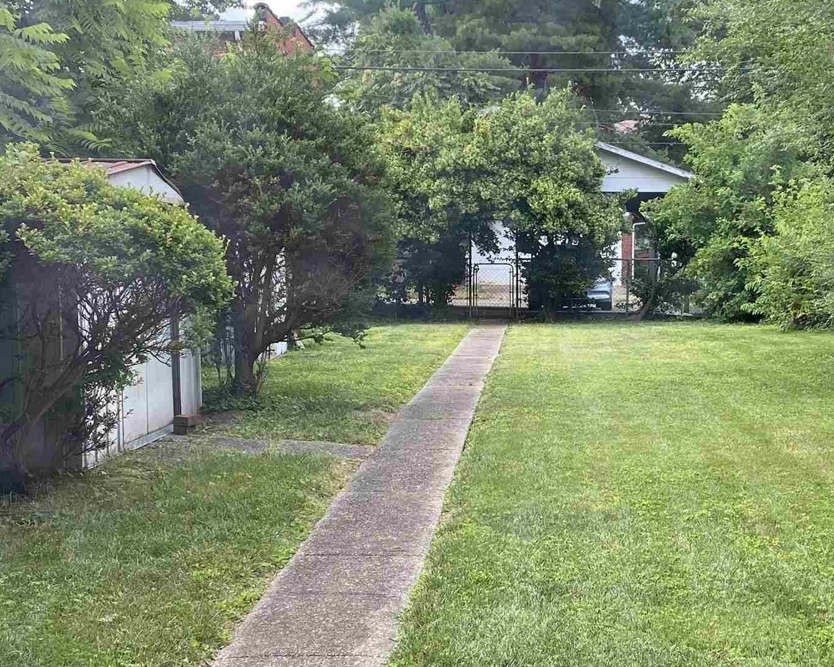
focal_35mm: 58
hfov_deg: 32.3
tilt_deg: -4.8
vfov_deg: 26.1
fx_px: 1432
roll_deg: -0.5
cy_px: 422
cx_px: 531
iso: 32
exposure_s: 1/343
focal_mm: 4.25
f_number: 1.8
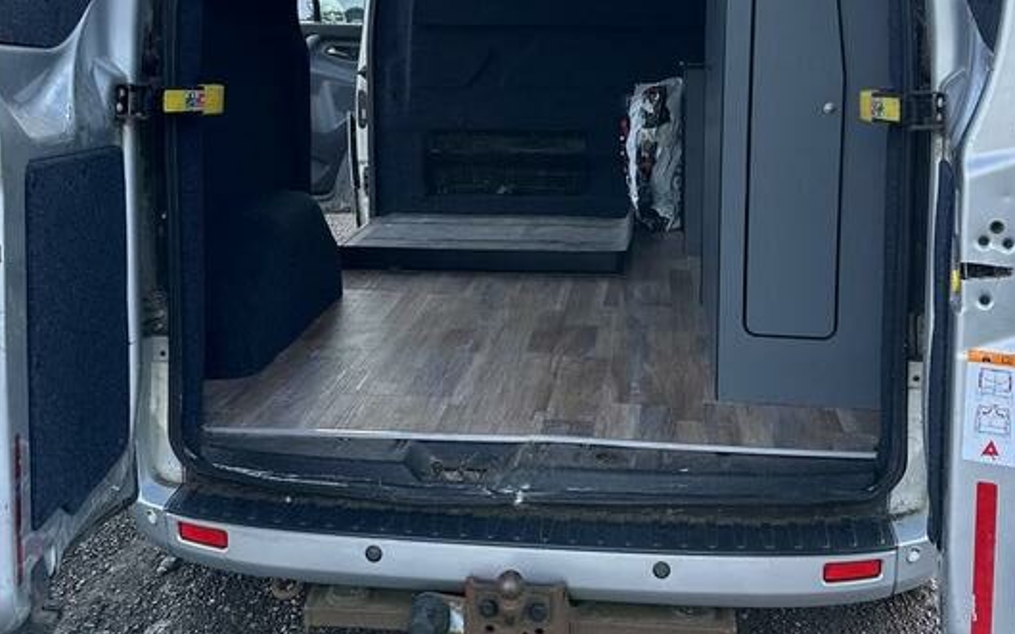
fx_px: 1189
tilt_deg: -7.7
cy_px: 147
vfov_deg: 29.3
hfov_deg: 46.2
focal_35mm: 43
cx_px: 534
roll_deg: -0.6
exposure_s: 1/989
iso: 80
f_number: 1.78
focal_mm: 6.86
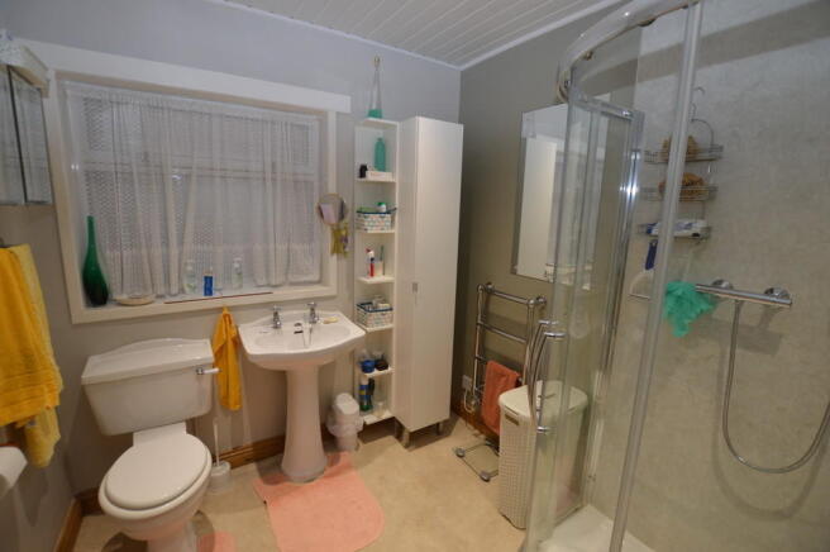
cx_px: 415
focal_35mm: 15
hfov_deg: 100.4
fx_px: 345
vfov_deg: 77.2
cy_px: 276
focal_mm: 10
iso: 400
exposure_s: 1/80
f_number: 4.5
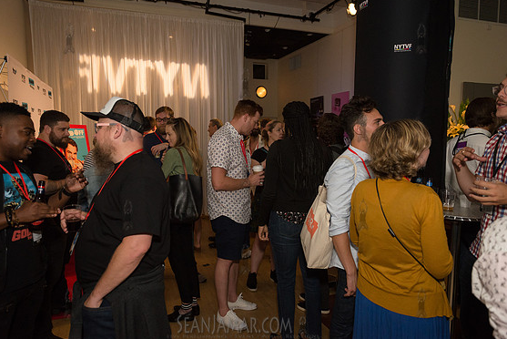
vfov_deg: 51.3
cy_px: 170
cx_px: 245
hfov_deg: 71.5
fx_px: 352
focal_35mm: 25
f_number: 4
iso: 2500
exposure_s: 1/500
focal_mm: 24
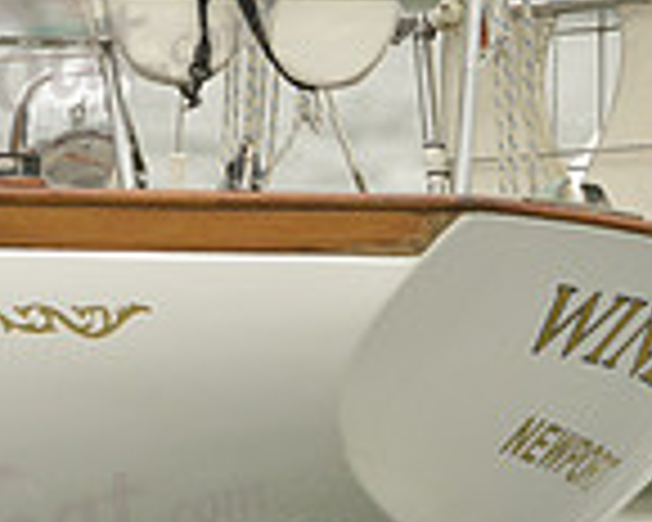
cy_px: 263
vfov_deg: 1.7
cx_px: 504
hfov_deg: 2.1
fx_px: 17425
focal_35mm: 903
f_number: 4.5
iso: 400
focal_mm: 240
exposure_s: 1/1250
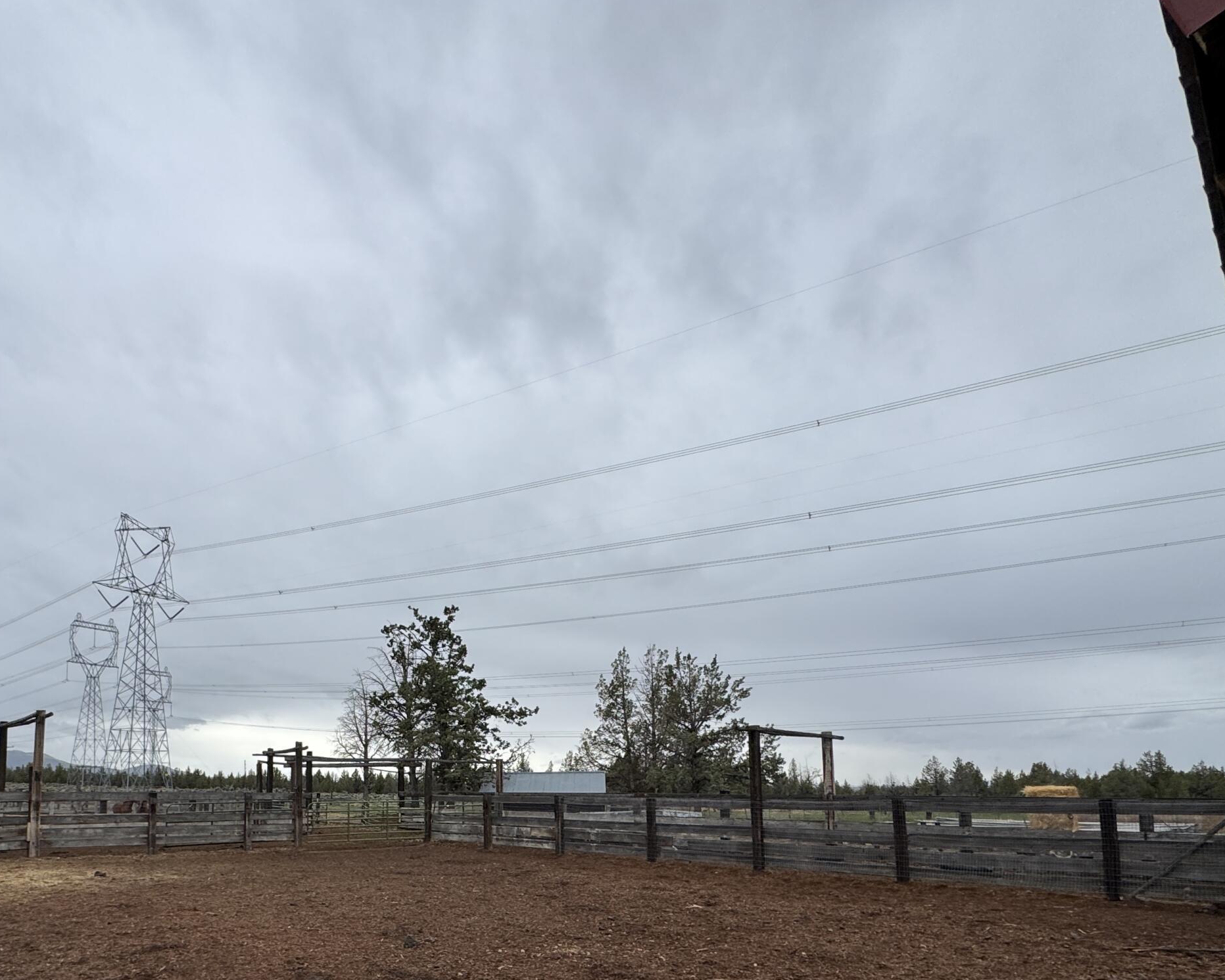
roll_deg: -0.3
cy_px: 723
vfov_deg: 60.1
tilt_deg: +1.9
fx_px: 798
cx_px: 443
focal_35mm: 22
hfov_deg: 73.5
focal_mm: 2.22
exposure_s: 1/821
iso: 50
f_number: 2.2
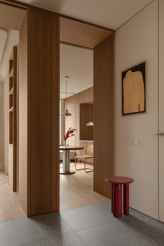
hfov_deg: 47.1
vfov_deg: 66.4
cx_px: 82
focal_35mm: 28
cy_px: 123
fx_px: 188
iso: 250
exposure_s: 1/6
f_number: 13
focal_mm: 27.5
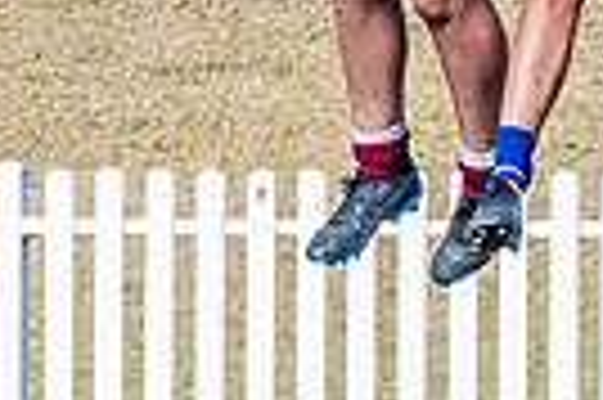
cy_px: -446
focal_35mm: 3221
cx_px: 431
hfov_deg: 0.6
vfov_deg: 0.4
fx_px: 53886
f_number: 16
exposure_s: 1/640
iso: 800
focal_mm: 310
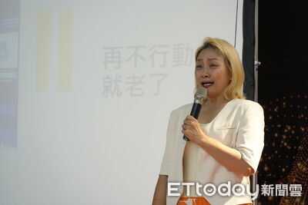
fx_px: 1395
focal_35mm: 163
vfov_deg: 8.4
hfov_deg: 12.6
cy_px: 102
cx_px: 154
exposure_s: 1/200
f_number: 5.6
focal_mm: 163
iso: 1000
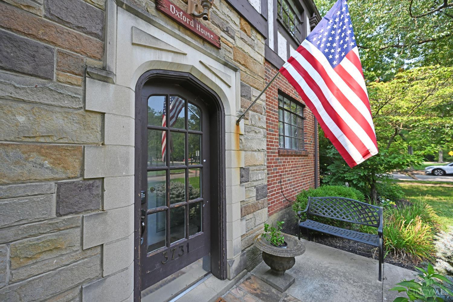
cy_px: 151
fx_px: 176
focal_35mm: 14
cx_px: 226
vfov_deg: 81.2
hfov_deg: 104.3
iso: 200
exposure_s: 1/250
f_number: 5.6
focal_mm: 14
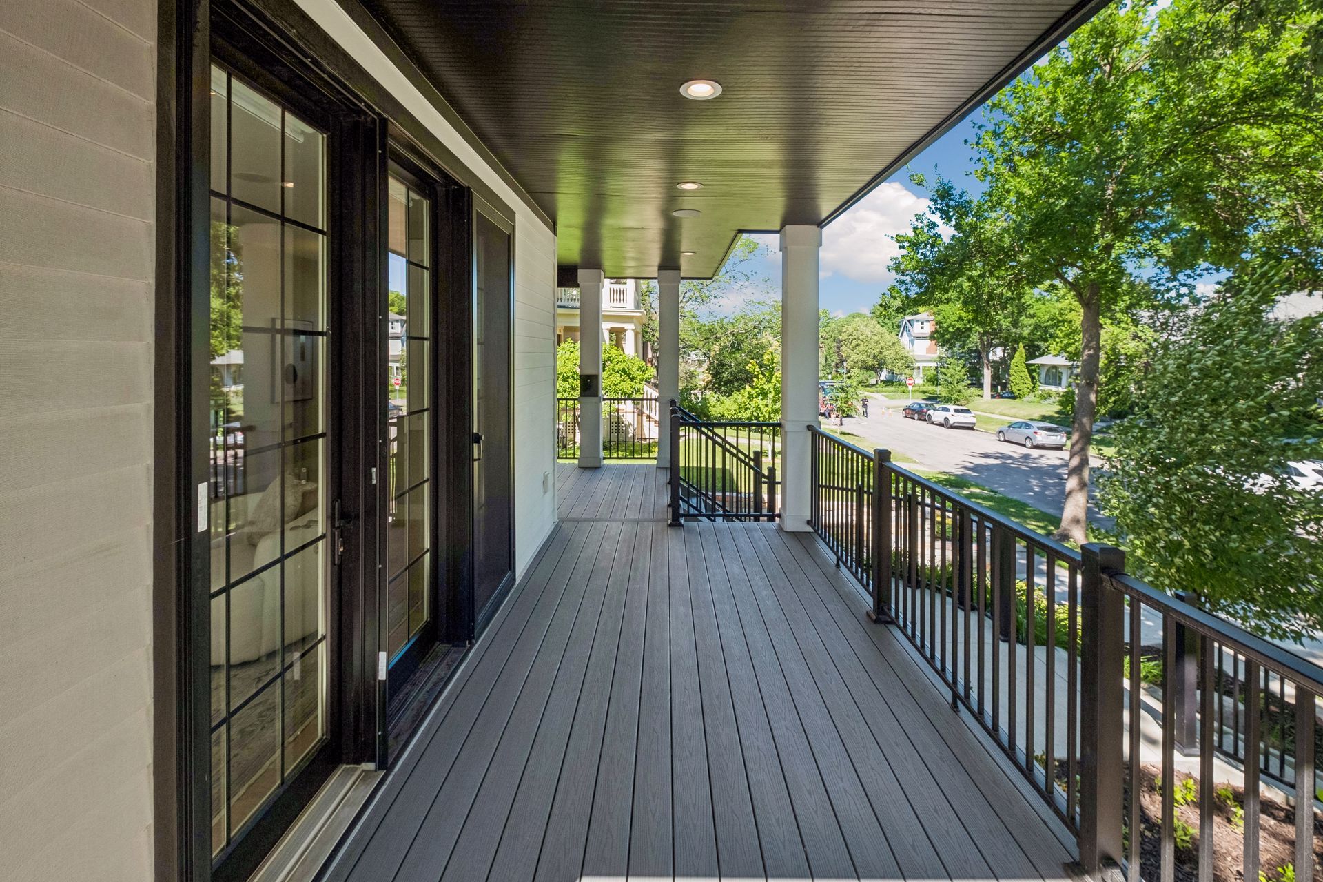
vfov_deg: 77.3
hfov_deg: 100.4
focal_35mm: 15
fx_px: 551
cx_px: 662
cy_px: 441
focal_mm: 10
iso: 400
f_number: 7.1
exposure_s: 1/250
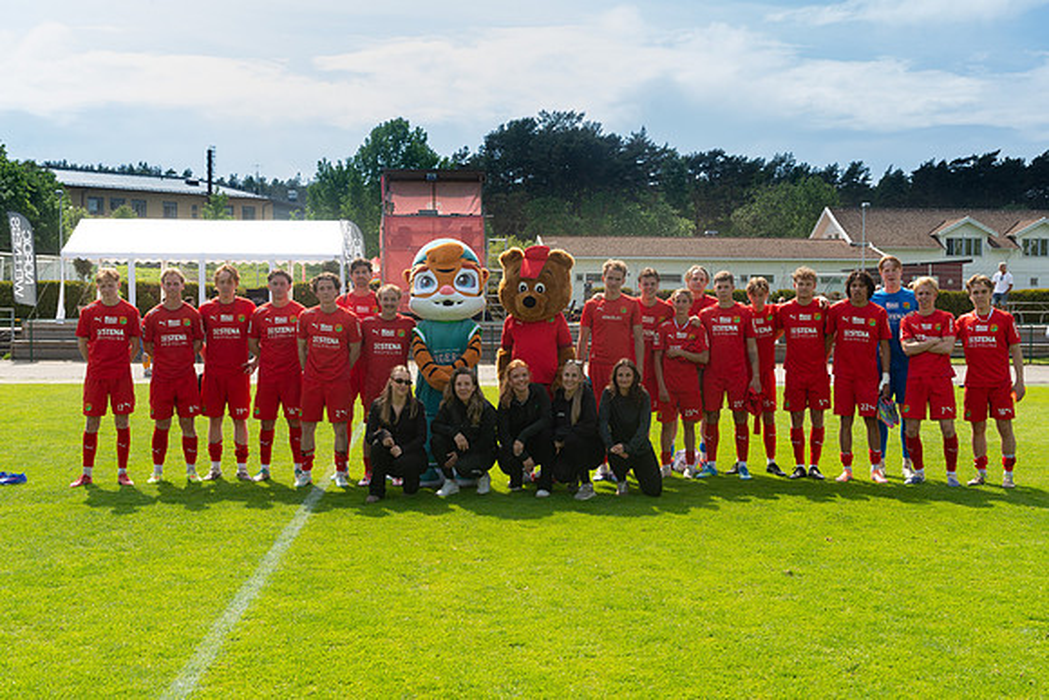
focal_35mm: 44
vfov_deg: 30.5
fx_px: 1282
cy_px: 350
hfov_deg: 44.5
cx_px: 524
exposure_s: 1/800
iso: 280
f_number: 5
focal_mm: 44
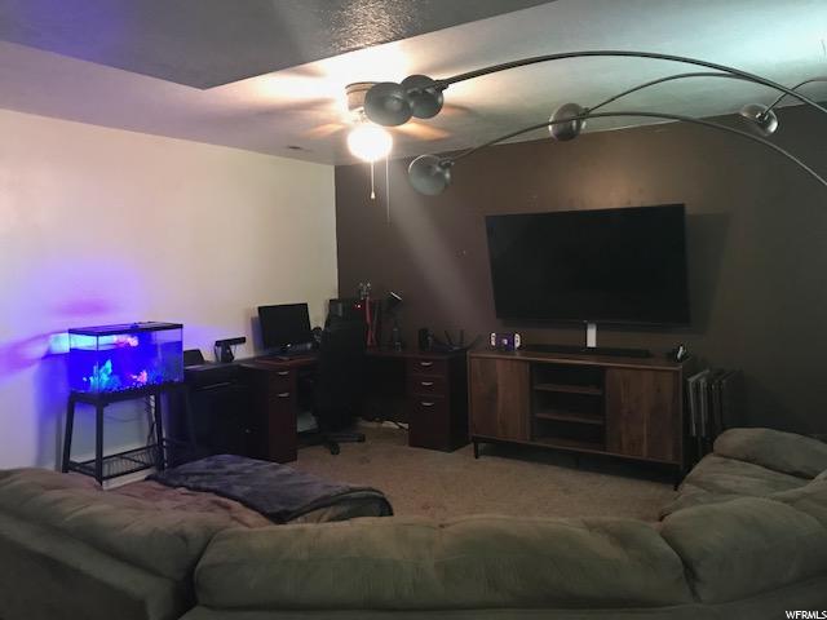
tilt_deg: -3.2
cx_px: 414
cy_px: 310
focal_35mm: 28
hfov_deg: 63.4
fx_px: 669
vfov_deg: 49.7
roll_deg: +0.6
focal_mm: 3.99
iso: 100
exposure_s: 1/5
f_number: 1.8
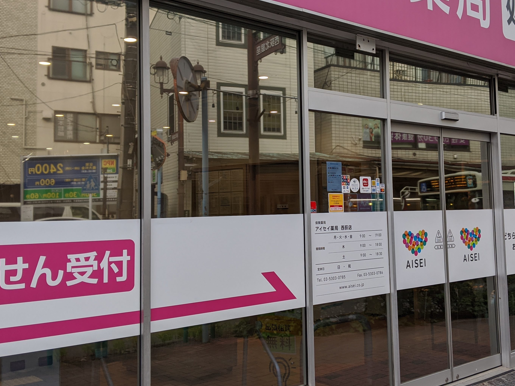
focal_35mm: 40
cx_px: 279
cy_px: 161
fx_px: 595
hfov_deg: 46.8
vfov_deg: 35.9
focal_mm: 4.44
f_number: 1.8
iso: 54
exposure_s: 1/903
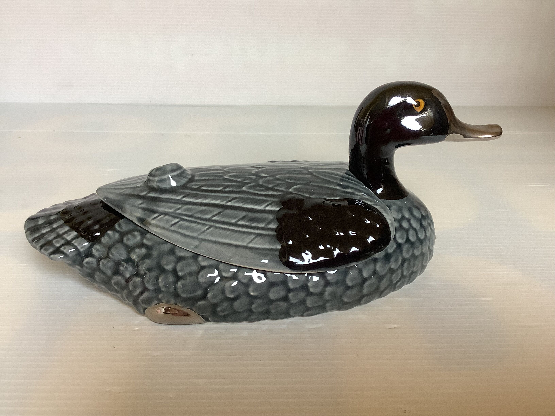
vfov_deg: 45.4
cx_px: 278
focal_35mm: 31
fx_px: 497
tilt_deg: -25.0
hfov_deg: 58.4
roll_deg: -0.1
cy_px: 208
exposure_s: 1/50
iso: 125
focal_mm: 3.3
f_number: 2.4
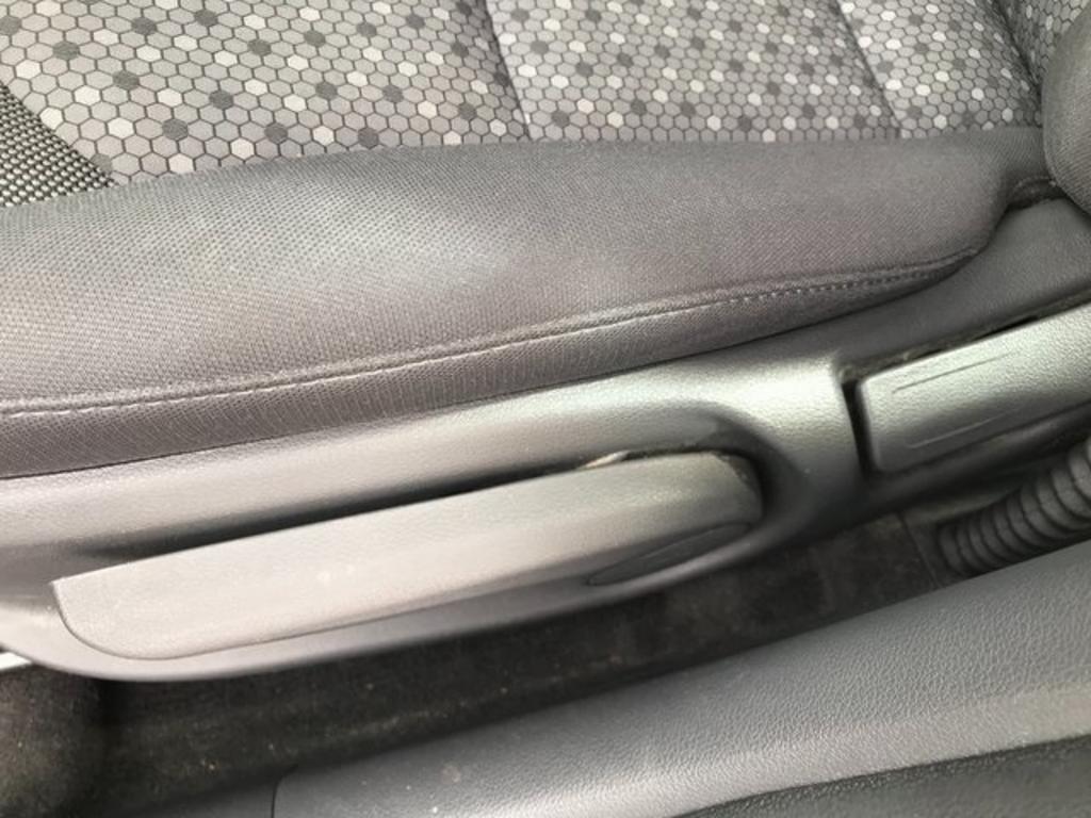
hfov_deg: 63.4
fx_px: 882
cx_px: 546
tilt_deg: -64.7
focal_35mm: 28
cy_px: 409
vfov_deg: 49.7
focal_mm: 3.99
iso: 32
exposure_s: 1/60
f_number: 1.8
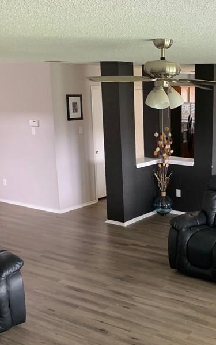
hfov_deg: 26.4
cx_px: 199
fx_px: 443
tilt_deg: -15.8
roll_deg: -0.3
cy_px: 213
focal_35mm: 47
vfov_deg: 42.4
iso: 250
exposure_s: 1/40
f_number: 1.8
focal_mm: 4.25
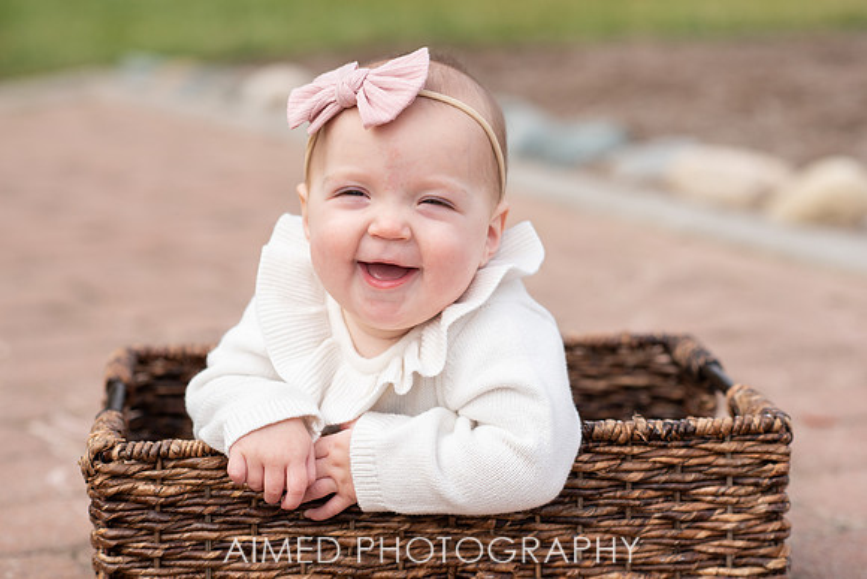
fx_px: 2047
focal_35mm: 85
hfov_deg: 23.9
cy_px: 290
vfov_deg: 16.1
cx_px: 434
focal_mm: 85
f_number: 3.2
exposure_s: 1/640
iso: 100
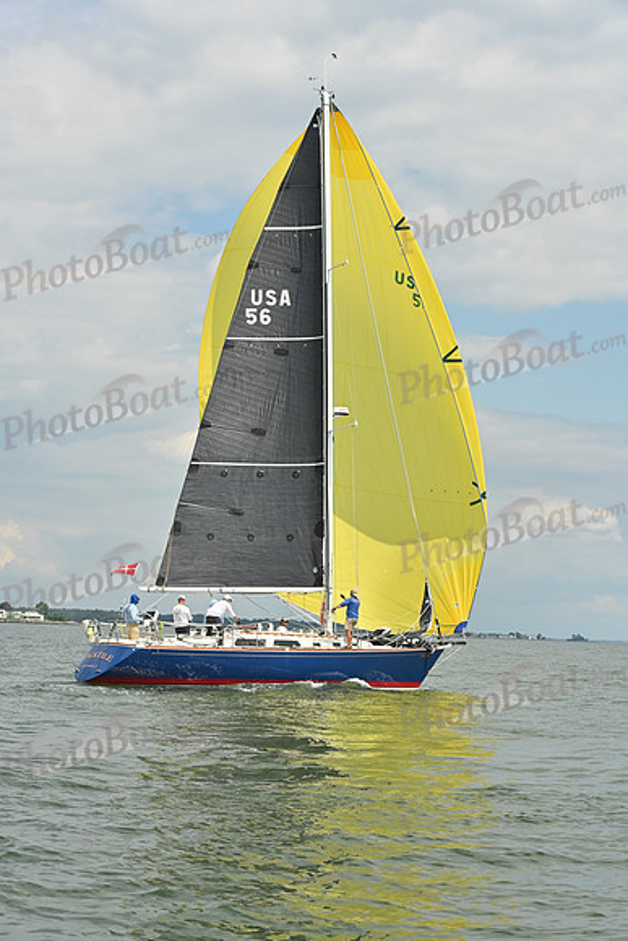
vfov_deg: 28.8
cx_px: 314
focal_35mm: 70
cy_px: 470
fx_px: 1830
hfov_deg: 19.5
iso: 320
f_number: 8
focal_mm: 70
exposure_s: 1/1250
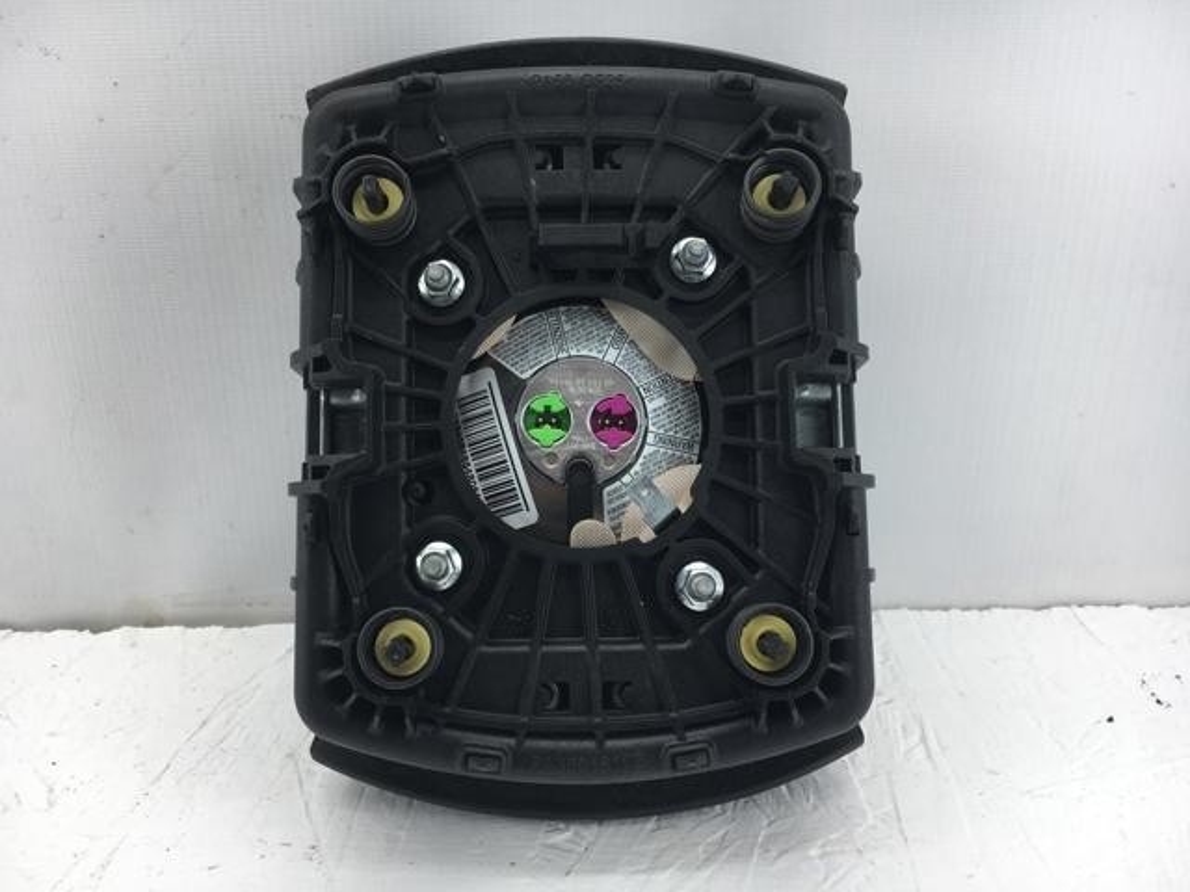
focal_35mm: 29
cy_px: 446
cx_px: 595
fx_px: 997
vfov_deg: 48.2
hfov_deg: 61.7
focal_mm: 4.15
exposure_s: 1/100
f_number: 2.2
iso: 25
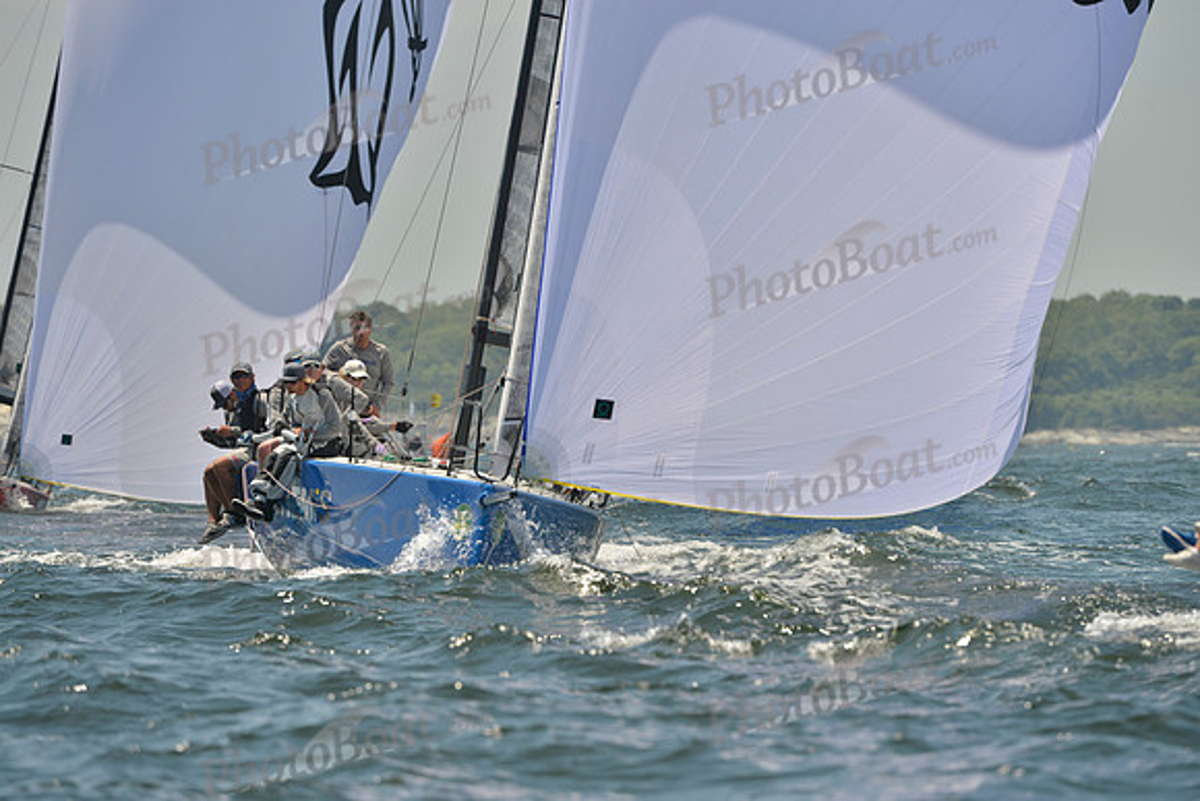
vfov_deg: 3.4
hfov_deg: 5.2
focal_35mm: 400
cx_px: 600
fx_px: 13336
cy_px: 400
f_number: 8
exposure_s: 1/1250
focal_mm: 400
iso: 280
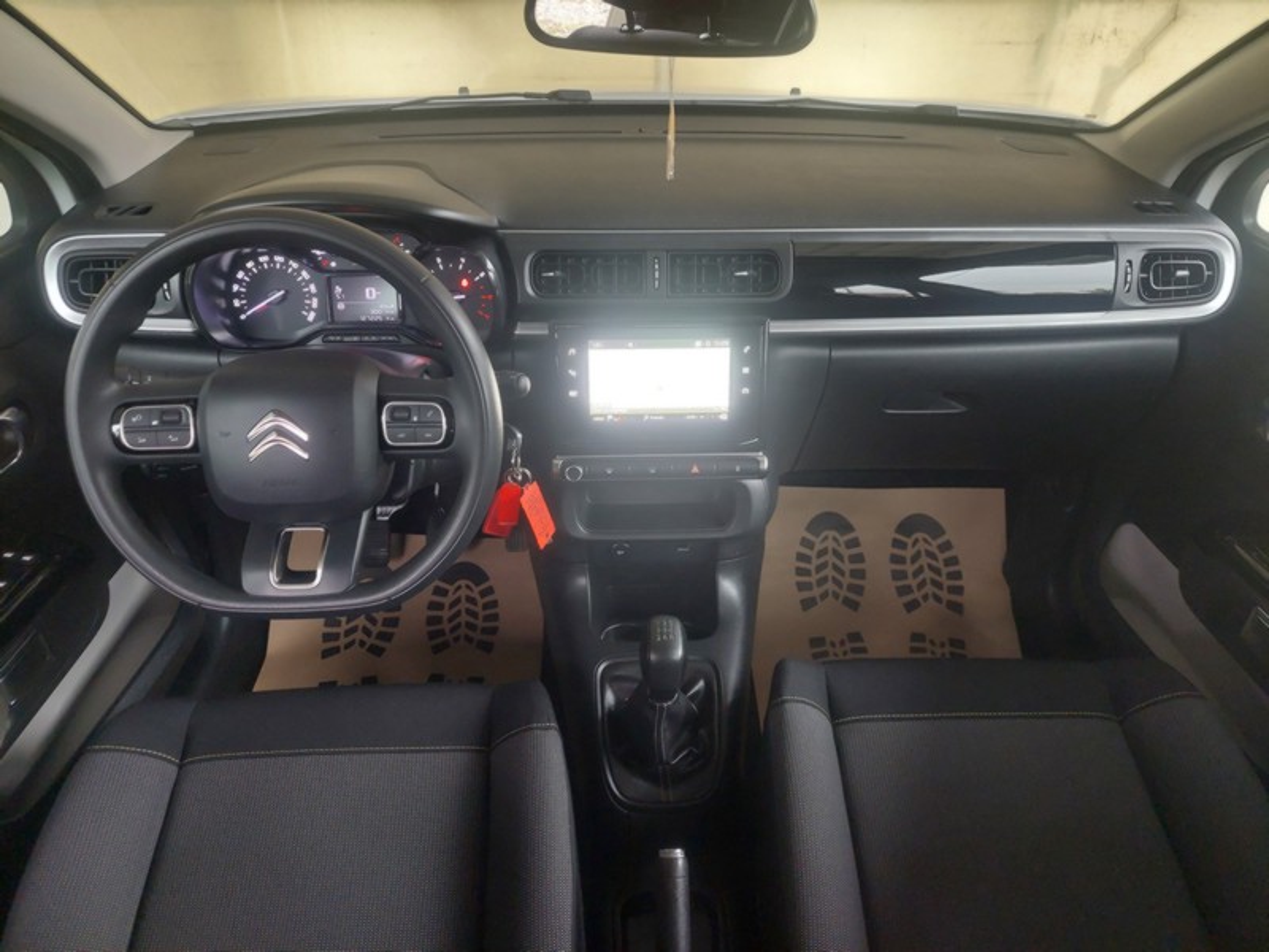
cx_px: 634
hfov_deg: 69.4
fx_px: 916
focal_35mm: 25
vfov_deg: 54.9
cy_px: 476
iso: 500
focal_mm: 5.23
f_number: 1.8
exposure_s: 1/50
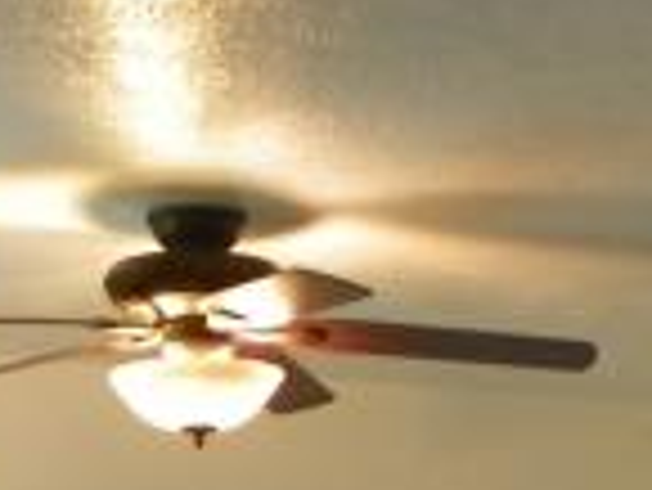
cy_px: 953
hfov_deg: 16.9
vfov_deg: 11.7
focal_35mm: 115
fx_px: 2168
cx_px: 585
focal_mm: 4.6
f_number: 2.8
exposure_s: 1/30
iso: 160
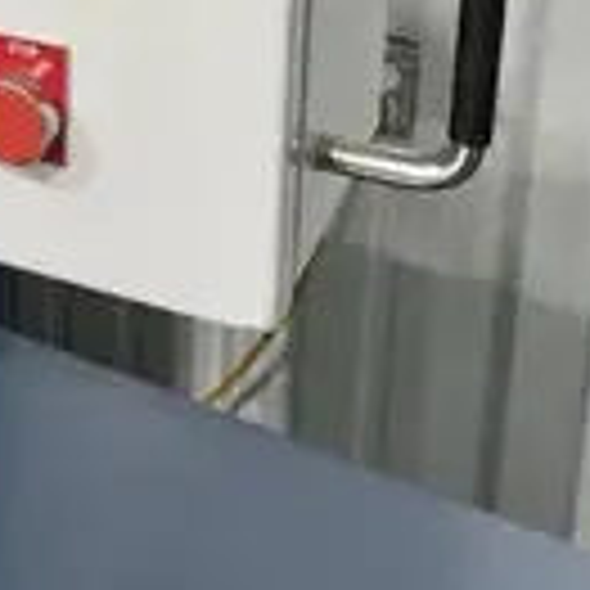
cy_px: -189
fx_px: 1350
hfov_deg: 23.6
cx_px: -5
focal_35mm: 70
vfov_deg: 22.0
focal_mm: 5.1
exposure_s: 1/60
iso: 80
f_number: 1.6
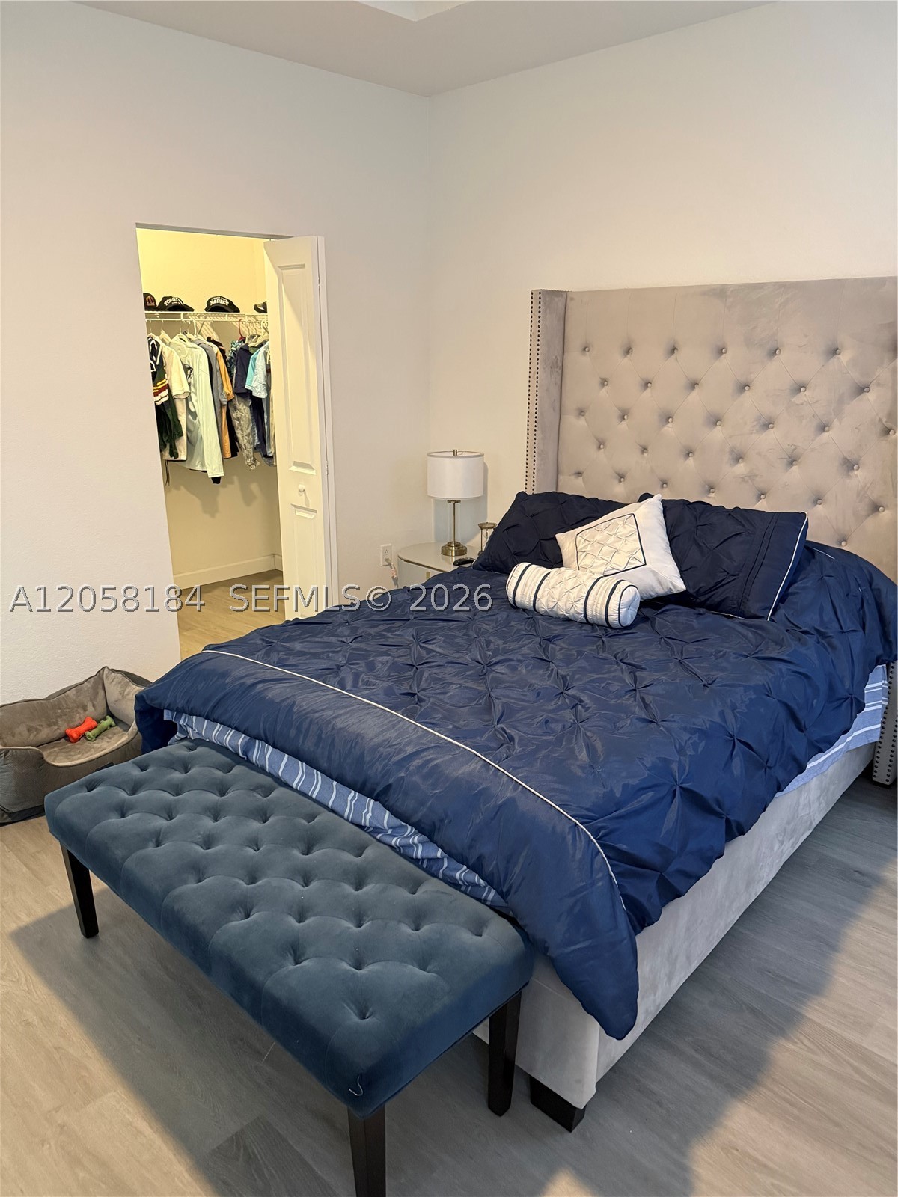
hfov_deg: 56.8
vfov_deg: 71.6
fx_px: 830
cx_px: 449
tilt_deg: -14.3
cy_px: 598
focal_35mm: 24
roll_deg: -0.8
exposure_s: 1/60
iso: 640
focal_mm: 6.76
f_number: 1.78
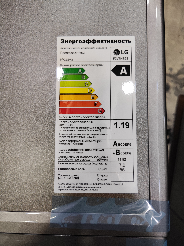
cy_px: 123
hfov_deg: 58.9
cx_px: 92
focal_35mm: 23
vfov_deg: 73.9
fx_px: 163
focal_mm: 5.4
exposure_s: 1/100
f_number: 1.8
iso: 87
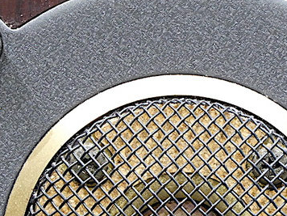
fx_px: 6707
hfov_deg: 2.5
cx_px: 180
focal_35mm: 809
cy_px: 256
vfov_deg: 1.8
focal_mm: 53.8
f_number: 5.8
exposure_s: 1/1.3
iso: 200
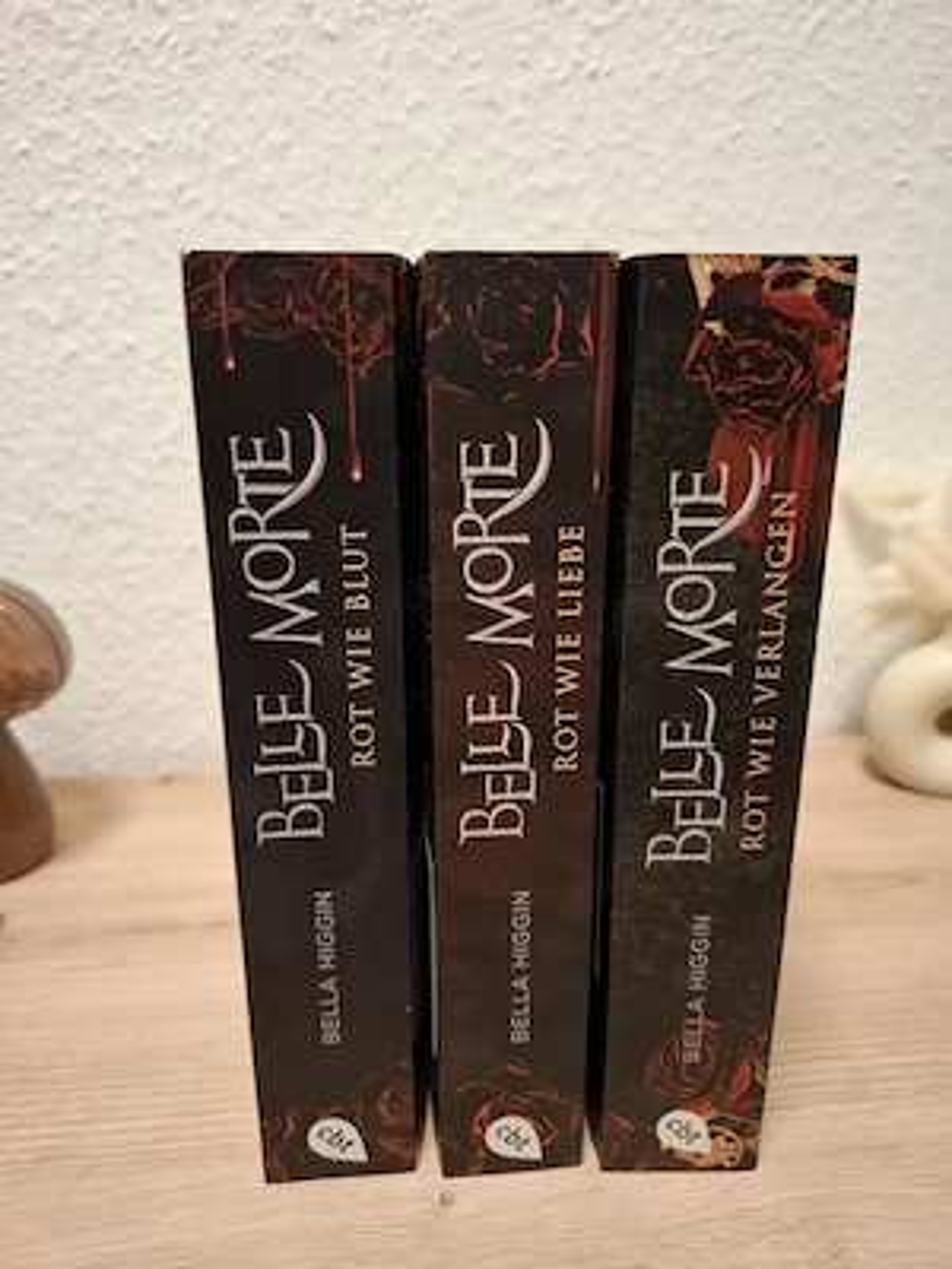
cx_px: 476
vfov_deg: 73.9
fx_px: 843
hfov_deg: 58.9
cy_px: 634
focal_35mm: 23
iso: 320
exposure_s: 1/33
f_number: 1.8
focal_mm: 5.54
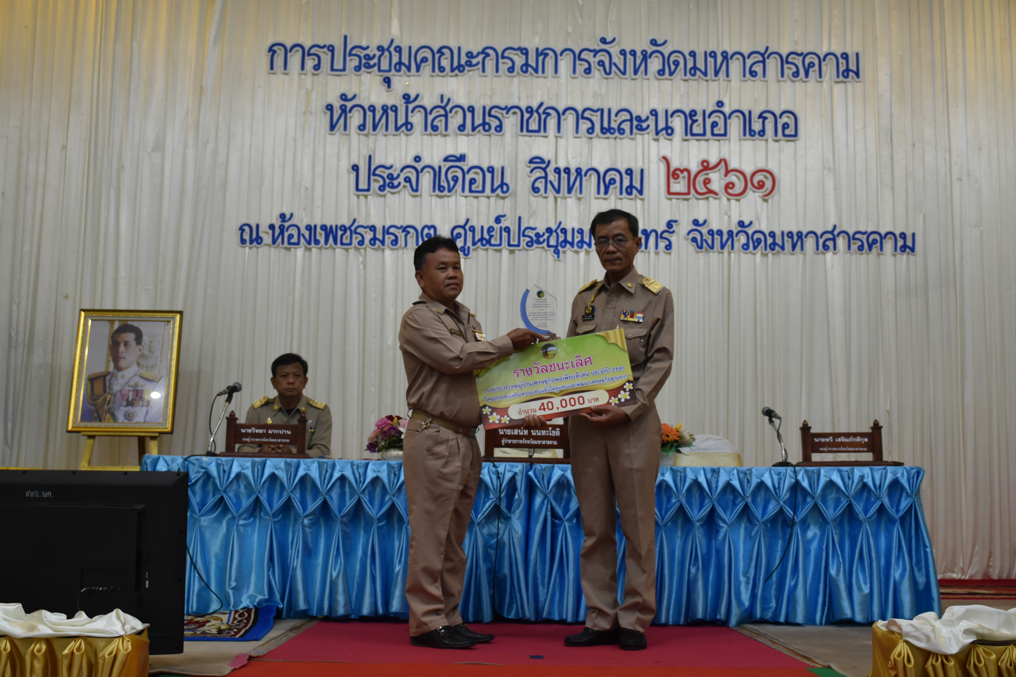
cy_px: 338
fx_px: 1270
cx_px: 508
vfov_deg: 29.9
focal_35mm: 45
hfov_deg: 43.6
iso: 800
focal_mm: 30
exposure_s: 1/50
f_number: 4
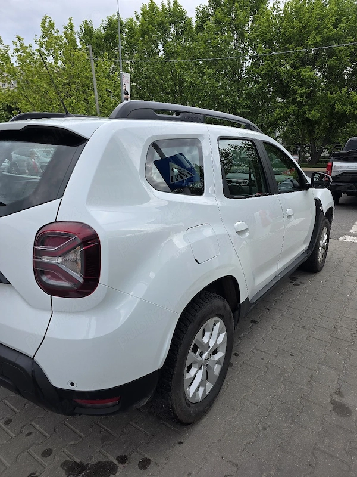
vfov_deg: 73.9
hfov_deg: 58.9
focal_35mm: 23
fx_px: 316
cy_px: 238
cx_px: 178
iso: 80
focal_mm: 6.3
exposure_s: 1/1429
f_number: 1.7
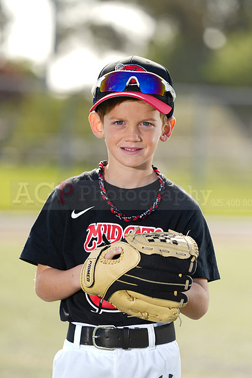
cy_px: 189
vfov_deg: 10.3
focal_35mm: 200
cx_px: 126
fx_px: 2099
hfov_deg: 6.9
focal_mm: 200
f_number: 4.5
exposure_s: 1/250
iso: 64
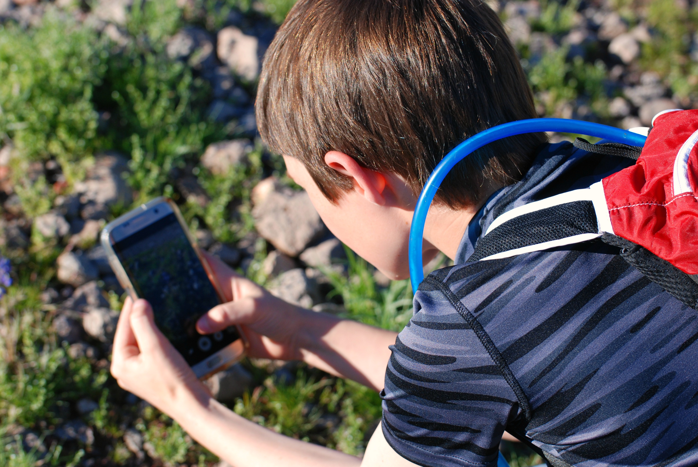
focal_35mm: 105
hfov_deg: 19.4
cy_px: 234
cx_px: 349
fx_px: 2038
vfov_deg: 13.1
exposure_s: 1/500
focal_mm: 70
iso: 200
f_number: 5.6
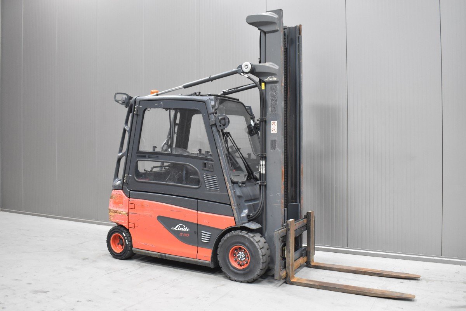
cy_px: 156
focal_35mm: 32
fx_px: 408
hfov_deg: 59.5
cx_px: 233
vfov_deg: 41.7
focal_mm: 21
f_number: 4.5
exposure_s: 1/25
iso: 1600
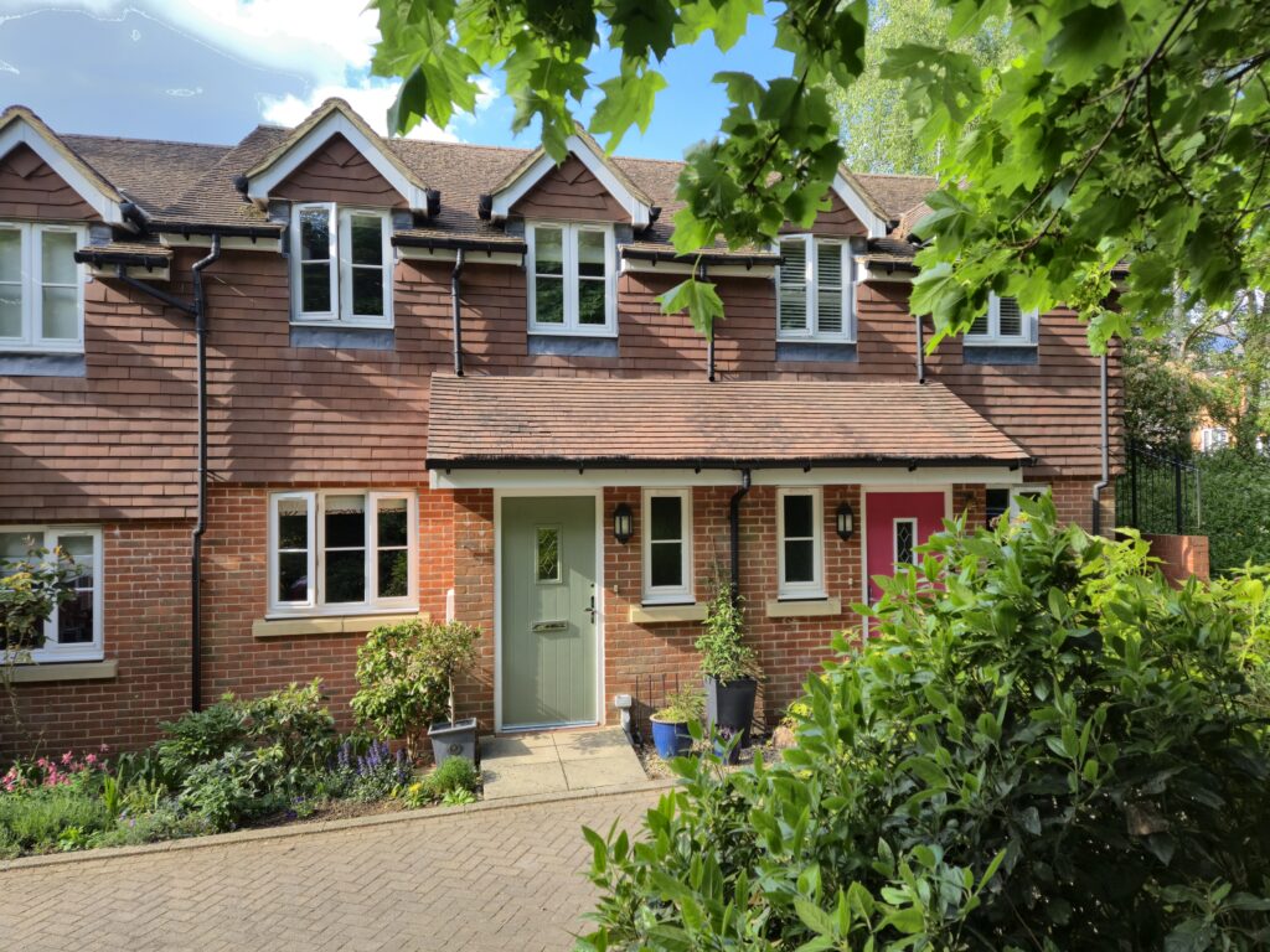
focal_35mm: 23
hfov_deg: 73.9
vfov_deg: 58.9
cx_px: 635
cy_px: 476
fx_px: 844
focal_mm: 5.4
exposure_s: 1/333
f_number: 1.8
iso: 25
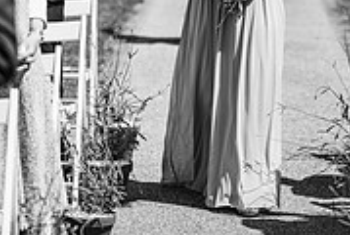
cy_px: -55
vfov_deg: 6.4
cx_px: 220
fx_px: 2074
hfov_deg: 9.6
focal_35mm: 213
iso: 100
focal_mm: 85
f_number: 2
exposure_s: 1/5000
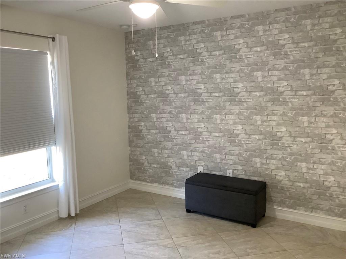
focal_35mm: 31
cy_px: 130
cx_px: 173
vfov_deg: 45.4
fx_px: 310
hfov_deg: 58.4
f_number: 2.4
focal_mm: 3.3
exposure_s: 1/60
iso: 250
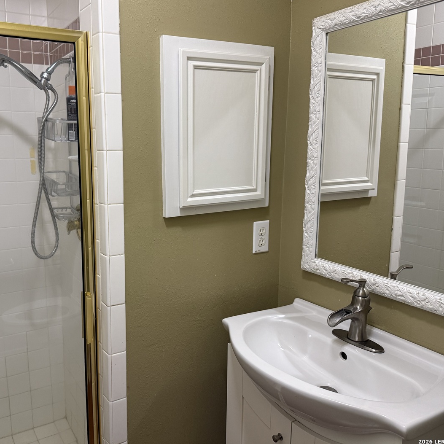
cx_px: 159
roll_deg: +0.7
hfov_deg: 54.8
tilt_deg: -9.2
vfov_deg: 55.6
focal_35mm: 29
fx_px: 421
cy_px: 218
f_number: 1.78
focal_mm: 6.76
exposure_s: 1/60
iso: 250
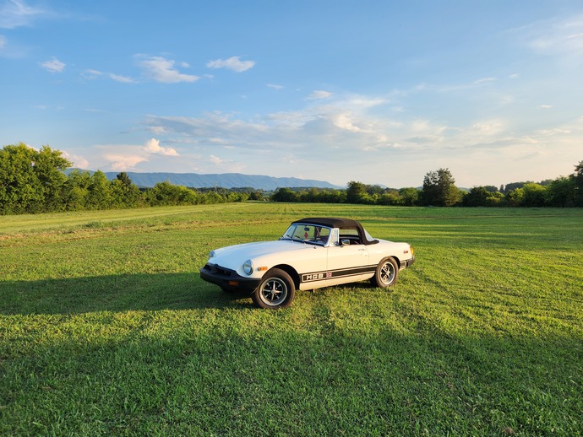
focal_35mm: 23
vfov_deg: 58.9
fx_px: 387
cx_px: 292
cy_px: 218
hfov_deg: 73.9
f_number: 1.8
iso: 20
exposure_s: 1/711
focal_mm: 5.4
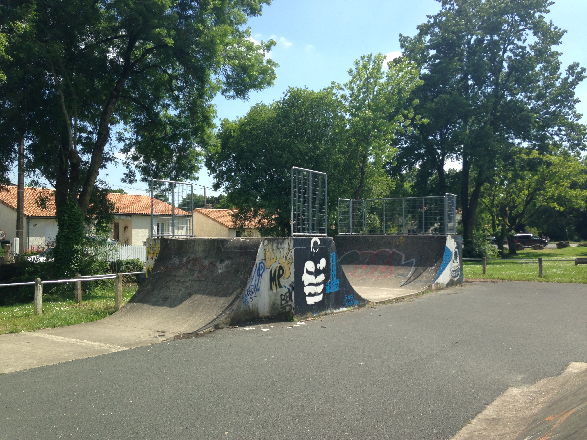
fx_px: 560
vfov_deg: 42.9
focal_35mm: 33
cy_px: 220
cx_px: 294
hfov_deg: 55.4
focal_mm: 4.13
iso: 50
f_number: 2.4
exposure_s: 1/1153
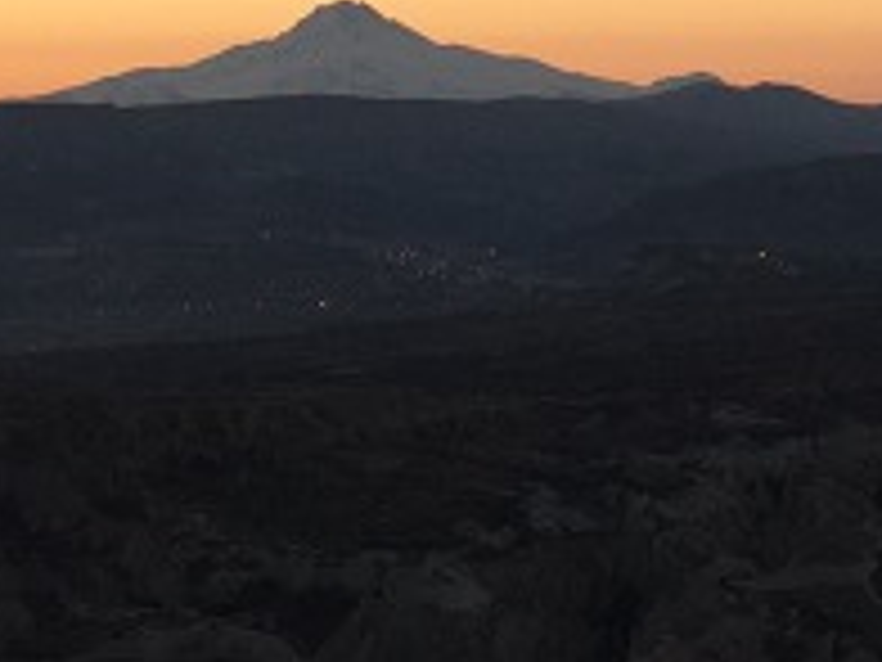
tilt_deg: +12.5
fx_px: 3567
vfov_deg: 10.0
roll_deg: +1.0
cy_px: -540
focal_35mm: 140
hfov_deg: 14.0
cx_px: 722
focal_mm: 4.15
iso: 32
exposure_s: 1/122
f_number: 2.2
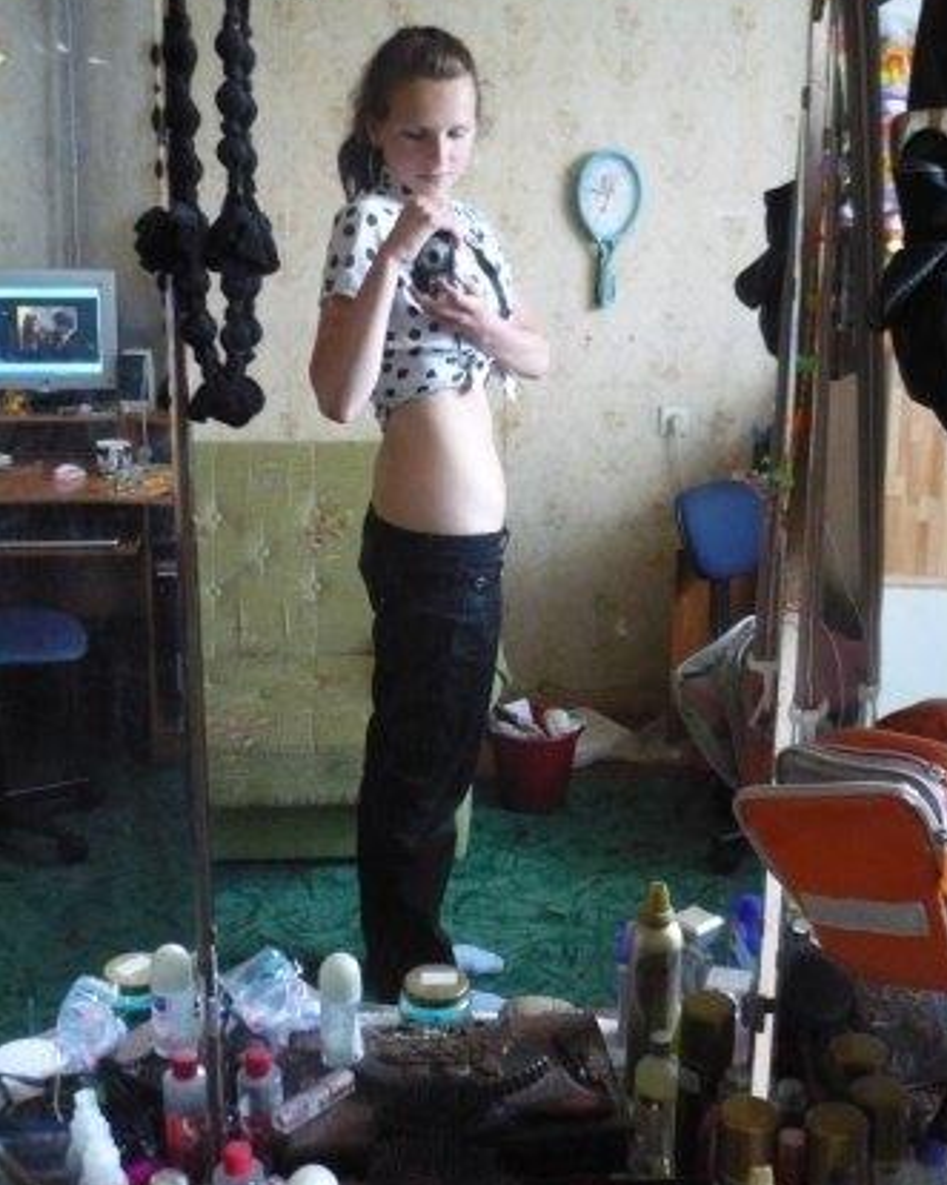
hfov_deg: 40.1
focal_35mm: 37
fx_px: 1297
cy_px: 552
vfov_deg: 49.1
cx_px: 478
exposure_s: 1/15
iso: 400
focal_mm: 5.8
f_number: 2.8
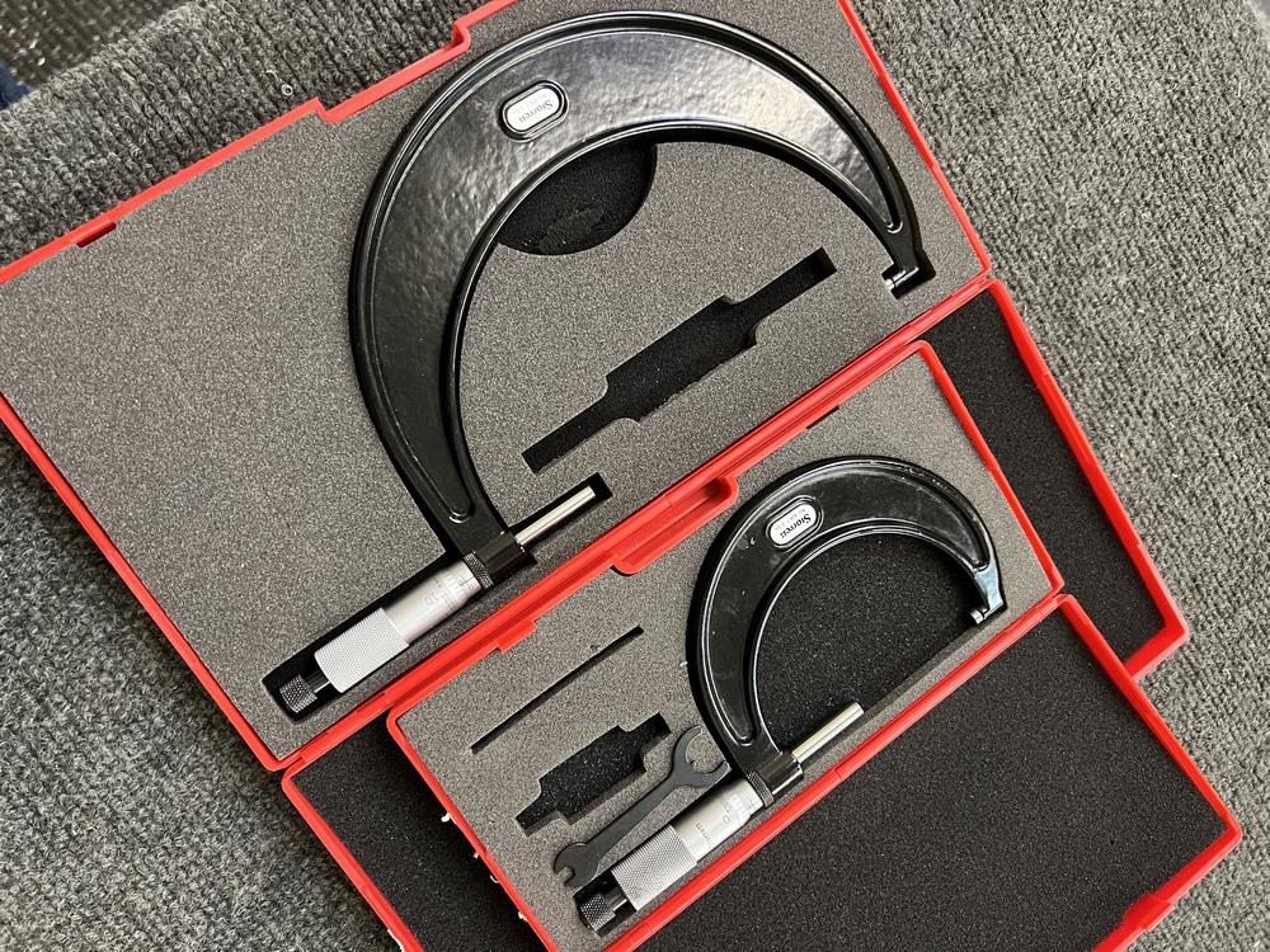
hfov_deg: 67.3
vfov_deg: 53.1
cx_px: 635
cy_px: 476
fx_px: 954
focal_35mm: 26
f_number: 1.5
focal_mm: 5.7
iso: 500
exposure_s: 1/40
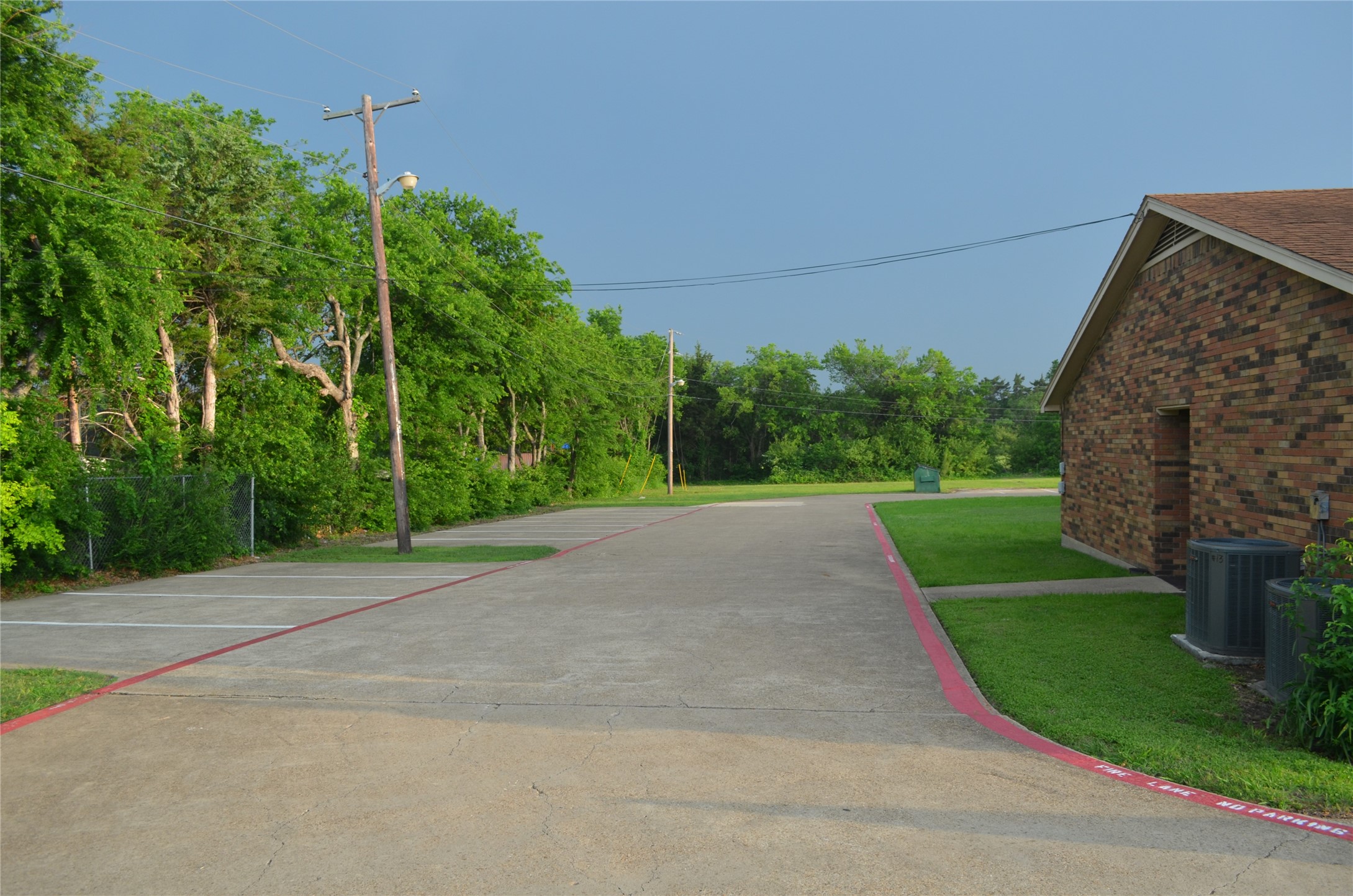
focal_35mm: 27
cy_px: 448
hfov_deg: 67.5
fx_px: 1013
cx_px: 676
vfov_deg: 47.7
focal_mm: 18
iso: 280
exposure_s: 1/125
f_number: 5.6
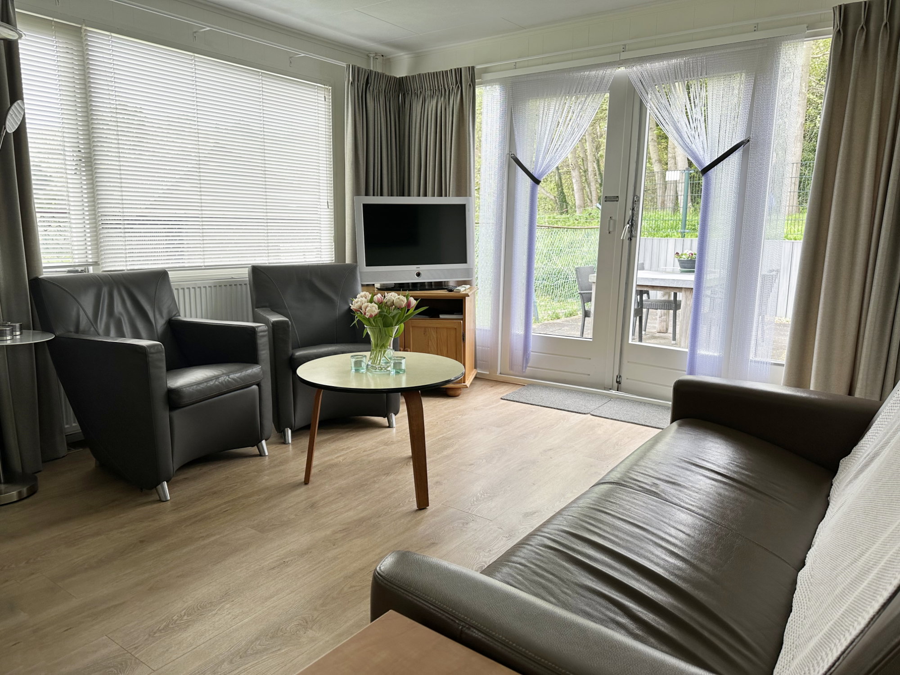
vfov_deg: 56.8
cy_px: 338
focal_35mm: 24
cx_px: 450
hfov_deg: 71.6
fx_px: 624
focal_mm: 6.9
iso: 100
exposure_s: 1/121
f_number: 1.8
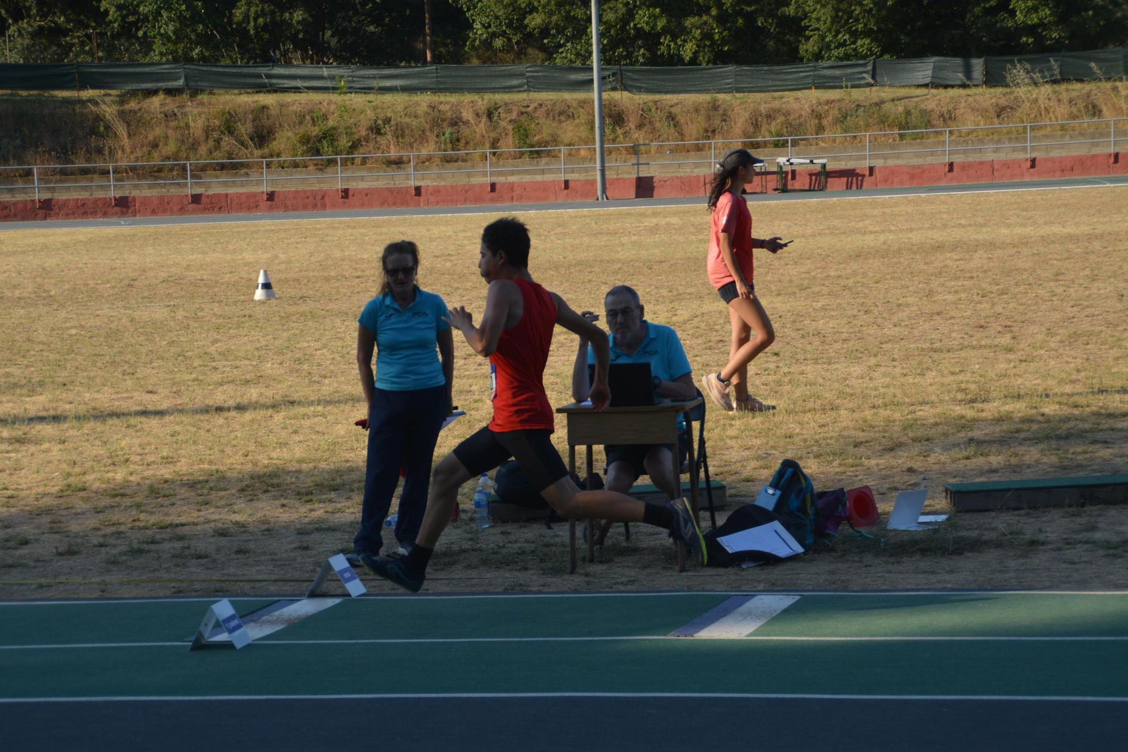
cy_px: 403
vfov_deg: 11.9
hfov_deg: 17.8
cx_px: 524
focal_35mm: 115
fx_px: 3602
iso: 400
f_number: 5.6
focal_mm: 70
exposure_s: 1/1600
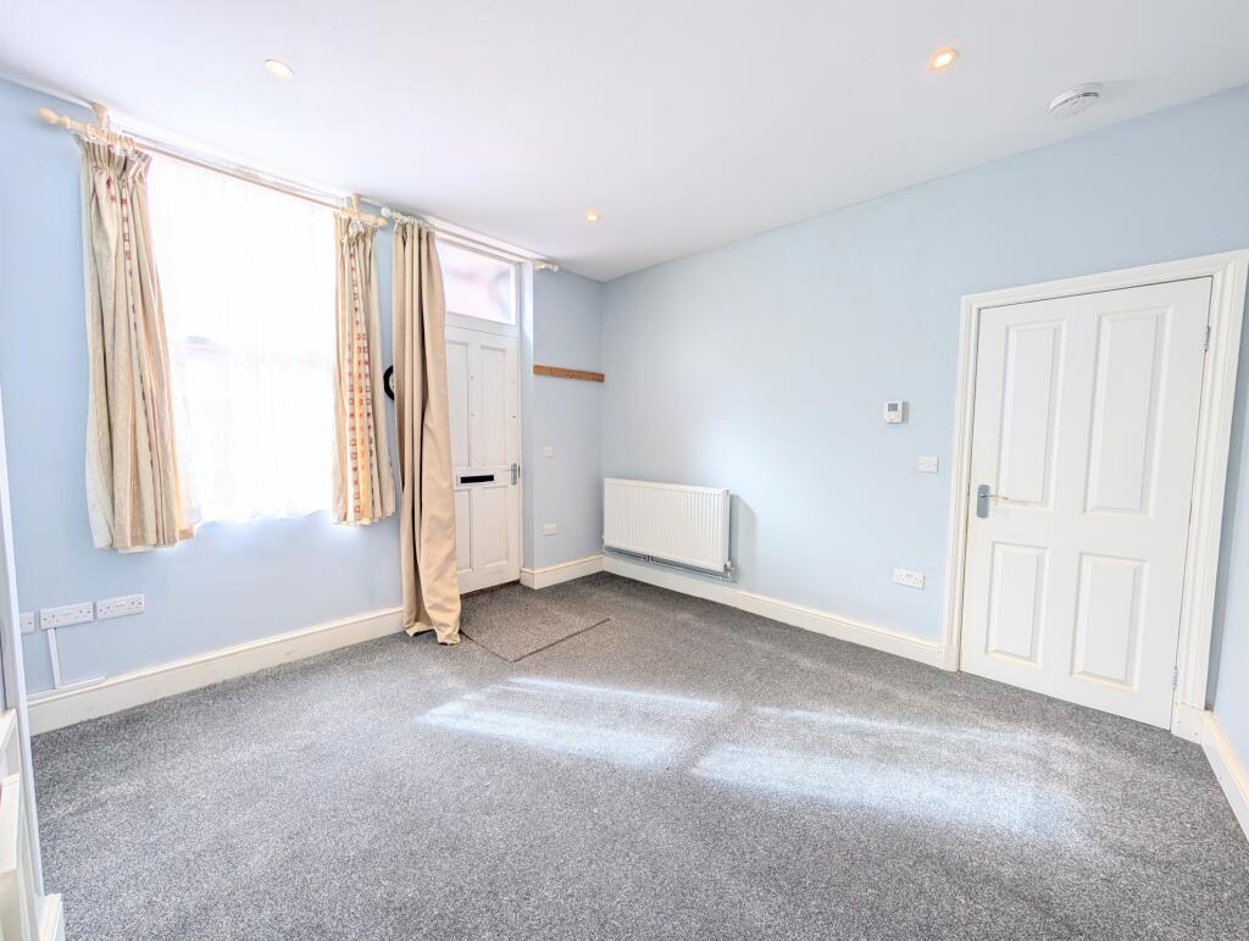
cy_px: 470
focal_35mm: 12
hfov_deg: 110.5
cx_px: 624
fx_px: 434
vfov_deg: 94.6
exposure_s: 1/90.1
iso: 70
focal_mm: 2.02
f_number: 1.7
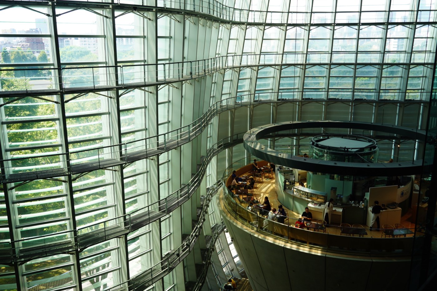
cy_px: 146
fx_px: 419
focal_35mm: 34
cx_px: 218
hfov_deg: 55.1
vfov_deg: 38.4
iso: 100
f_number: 5
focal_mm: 23
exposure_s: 1/80
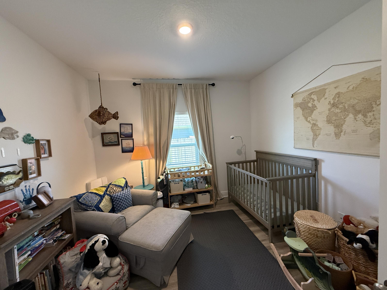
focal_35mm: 14
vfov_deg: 85.7
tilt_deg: -2.4
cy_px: 145
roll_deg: +2.7
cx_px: 194
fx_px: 157
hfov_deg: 102.1
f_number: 2.2
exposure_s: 1/120
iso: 500
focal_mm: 2.22
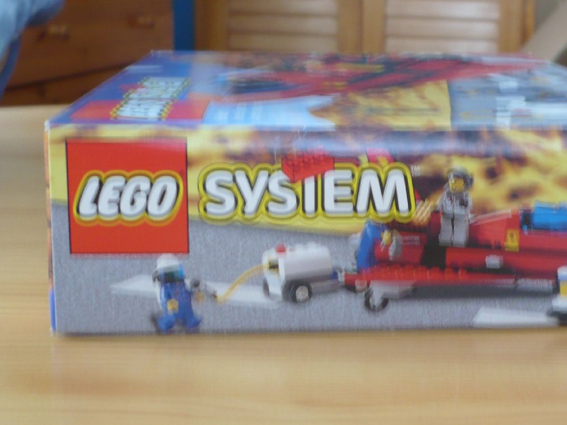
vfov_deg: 21.9
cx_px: 438
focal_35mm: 67
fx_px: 1097
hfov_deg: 28.5
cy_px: 165
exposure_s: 1/20
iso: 100
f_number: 2.8
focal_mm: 5.8
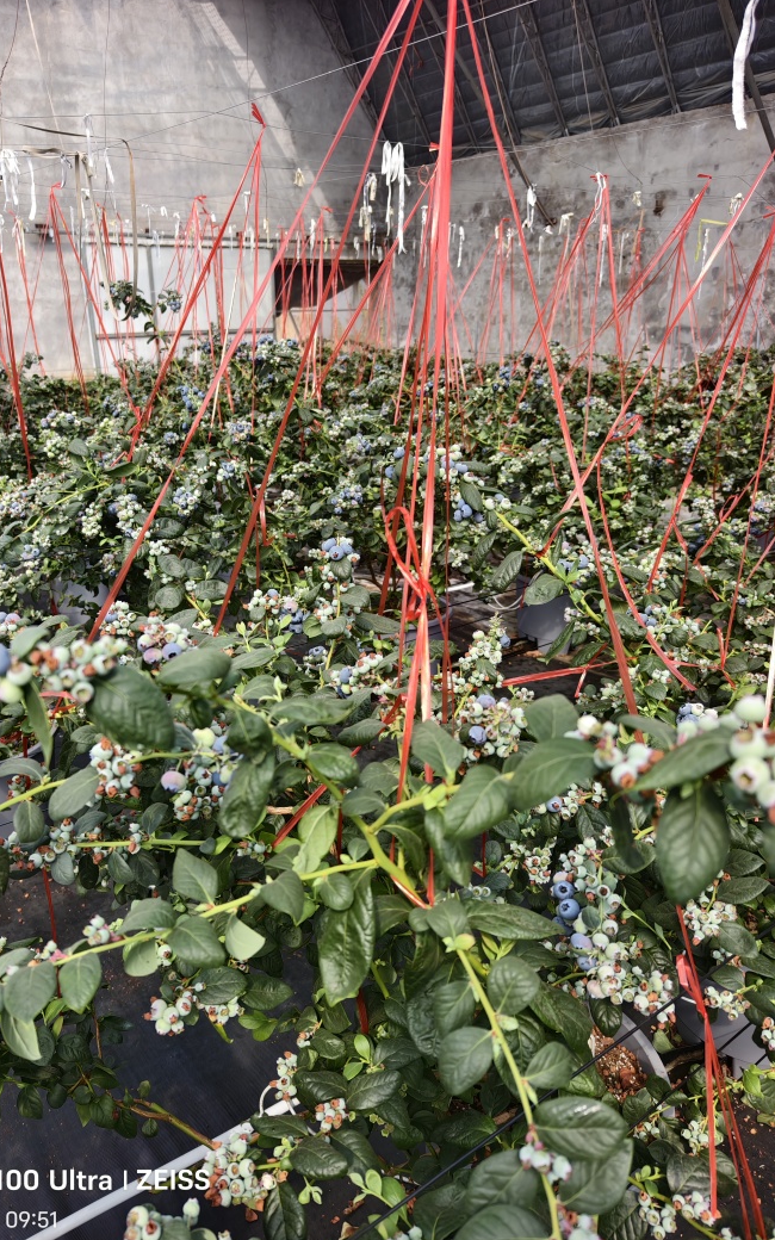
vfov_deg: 72.5
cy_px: 625
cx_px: 340
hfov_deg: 49.2
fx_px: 845
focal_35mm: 25
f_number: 1.75
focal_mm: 8.67
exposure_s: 1/3571
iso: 290
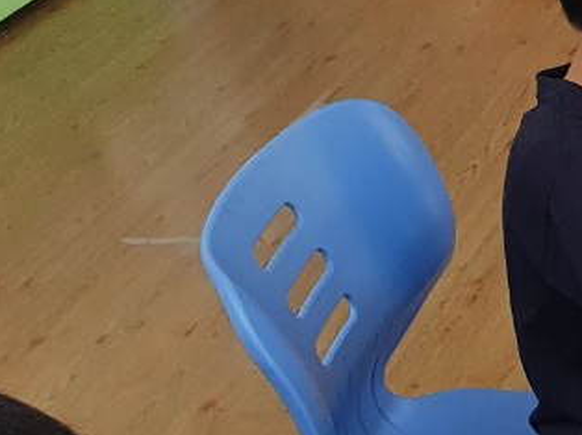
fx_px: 1781
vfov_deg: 13.6
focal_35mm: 106
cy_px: 496
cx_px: 1031
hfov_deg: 15.9
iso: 200
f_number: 2.4
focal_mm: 4.32
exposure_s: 1/120
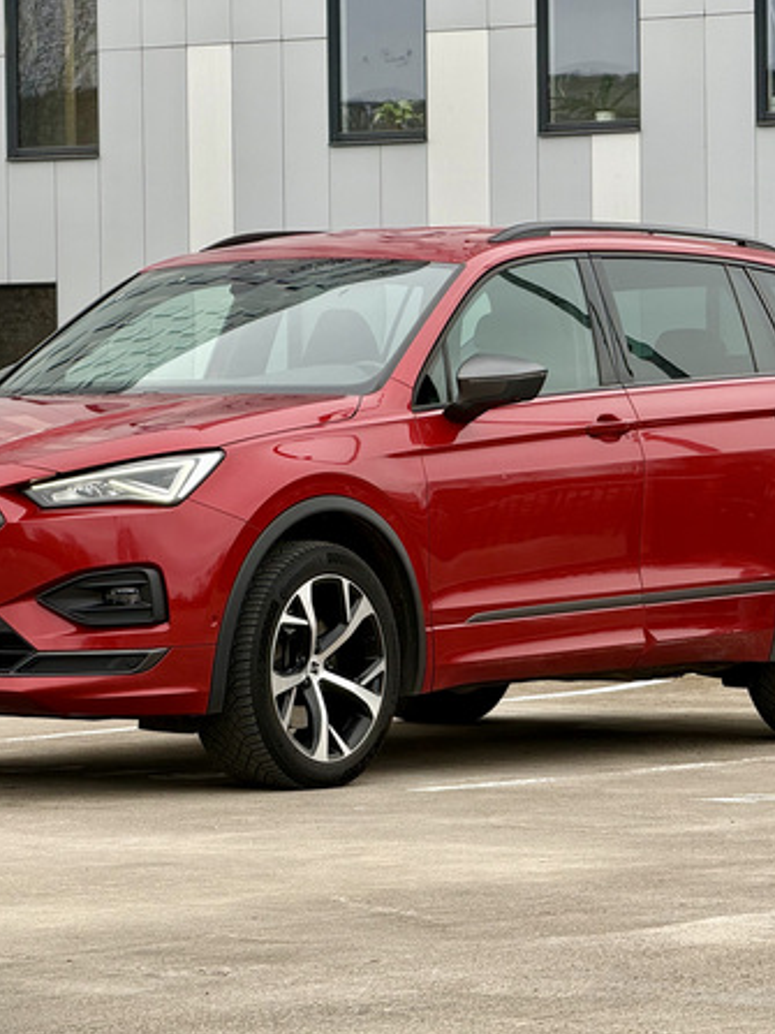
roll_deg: +0.9
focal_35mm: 161
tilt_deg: -0.2
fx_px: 4808
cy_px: 518
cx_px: 342
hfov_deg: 9.2
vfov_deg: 12.3
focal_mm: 15.66
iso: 64
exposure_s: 1/171
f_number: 2.8
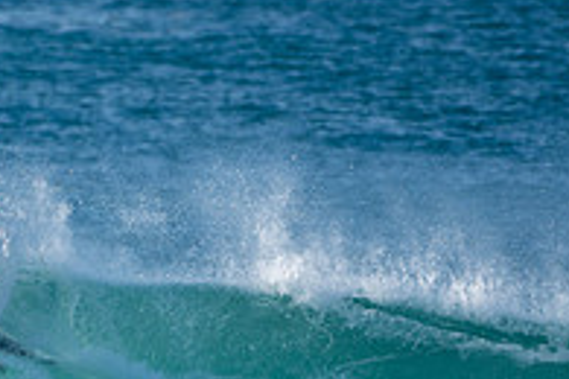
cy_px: 383
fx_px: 35259
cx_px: -38
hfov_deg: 0.9
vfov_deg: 0.6
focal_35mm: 2231
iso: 200
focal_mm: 500
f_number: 5.6
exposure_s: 1/1000
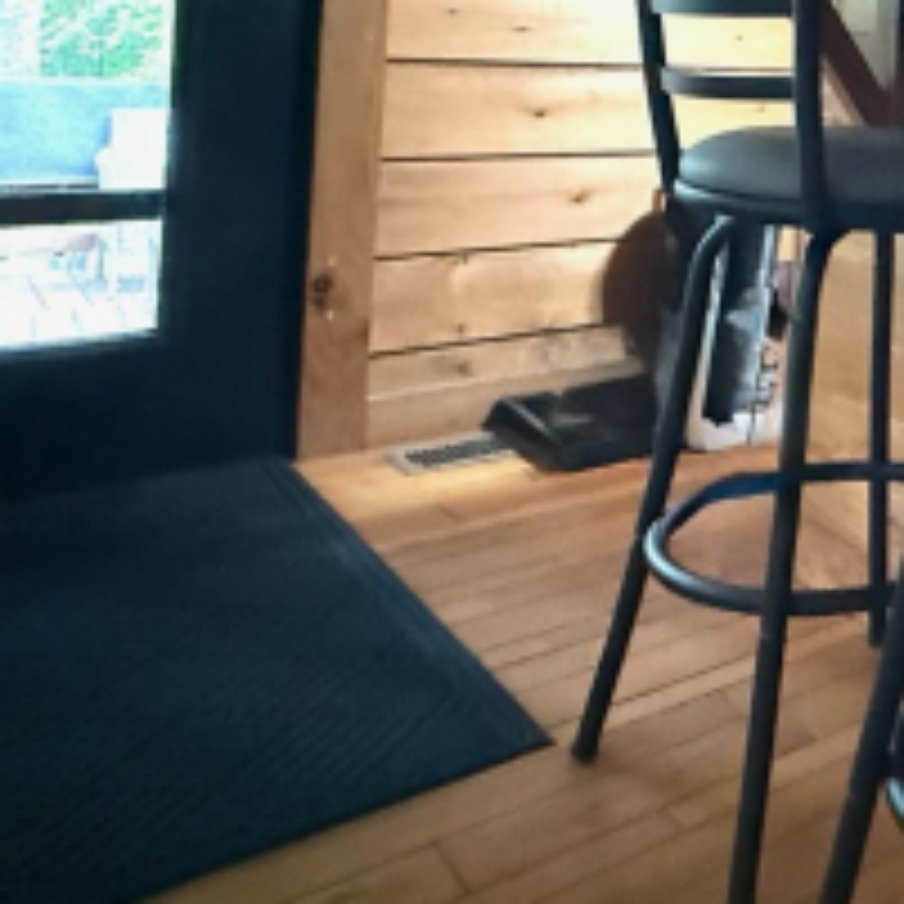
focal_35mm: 41
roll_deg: -3.7
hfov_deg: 29.7
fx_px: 1211
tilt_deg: -0.5
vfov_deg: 37.8
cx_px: 1262
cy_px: 67
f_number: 2.2
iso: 1250
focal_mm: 2.22
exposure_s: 1/30
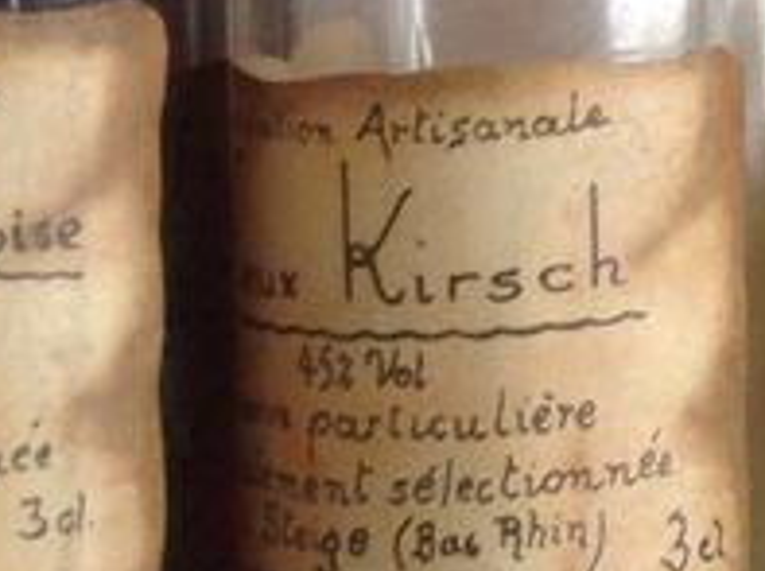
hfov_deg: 10.4
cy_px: -421
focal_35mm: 178
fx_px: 3927
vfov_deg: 8.1
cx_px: 1390
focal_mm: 4.28
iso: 64
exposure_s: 1/15
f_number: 2.4
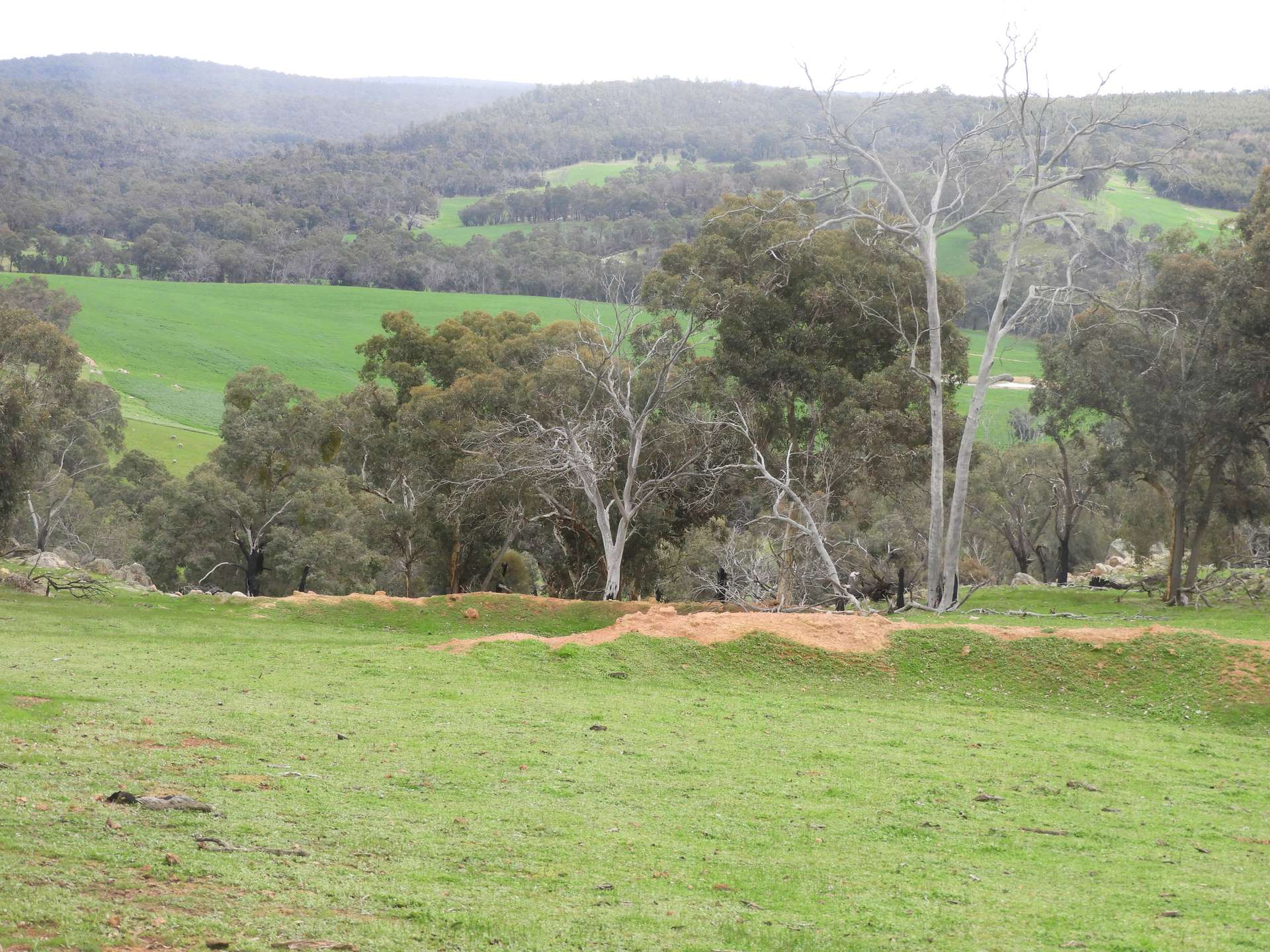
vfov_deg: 17.4
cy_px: 476
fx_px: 3119
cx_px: 635
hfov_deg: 23.0
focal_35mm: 85
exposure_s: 1/125
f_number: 4.5
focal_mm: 15.2
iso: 100
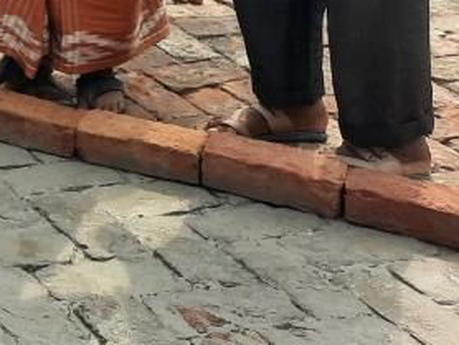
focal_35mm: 92
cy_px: -249
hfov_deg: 17.2
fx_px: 1221
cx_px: -385
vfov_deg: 14.4
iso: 32
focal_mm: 4.6
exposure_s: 1/430
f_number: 2
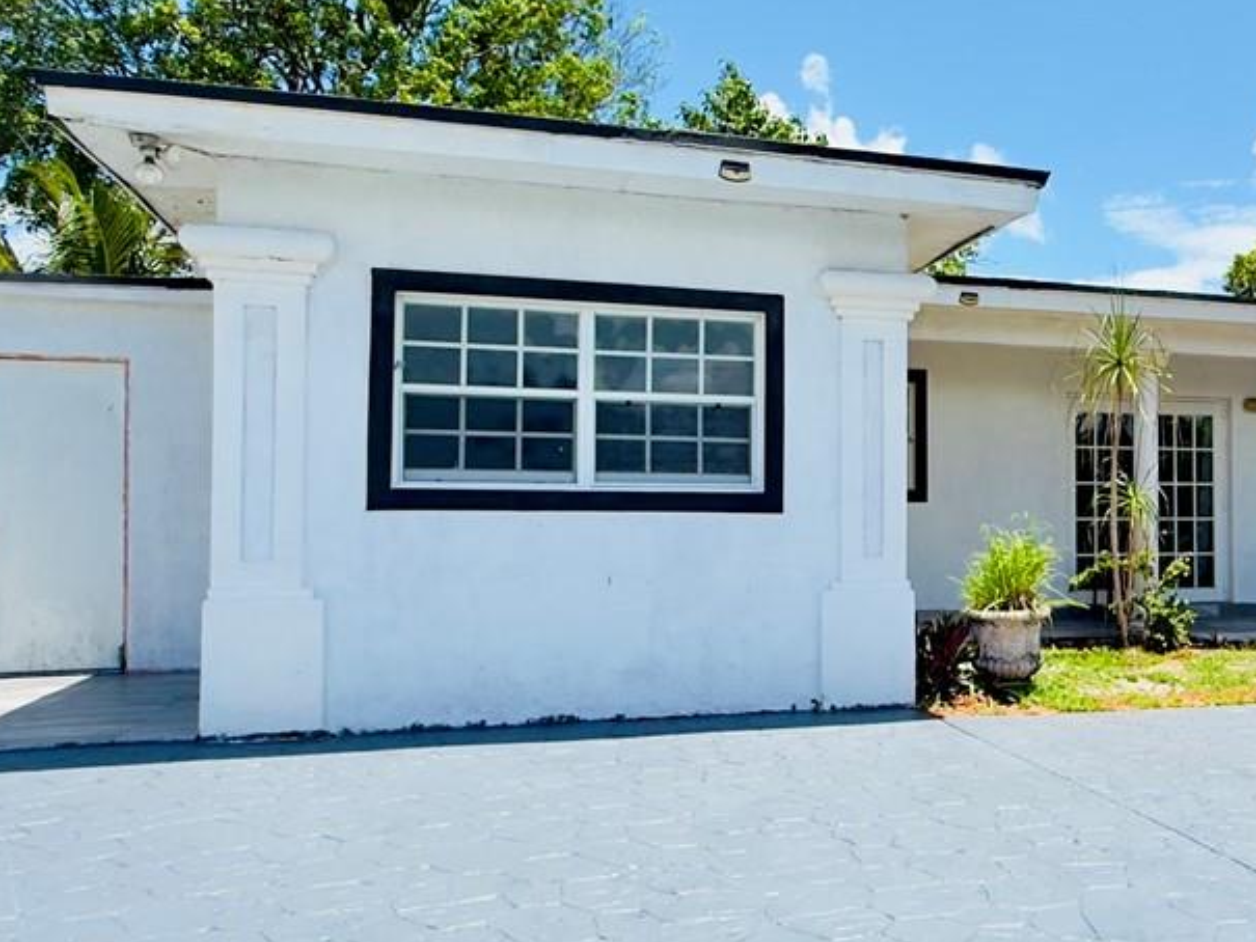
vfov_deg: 38.7
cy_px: 494
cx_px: 945
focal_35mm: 37
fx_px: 1343
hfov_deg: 48.2
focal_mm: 2.22
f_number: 2.2
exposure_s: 1/1534
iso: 50
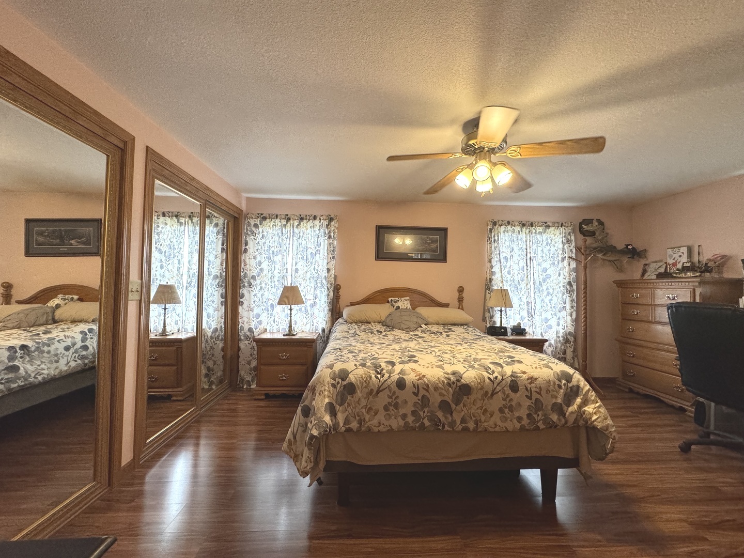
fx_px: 301
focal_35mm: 14
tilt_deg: +1.3
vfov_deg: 85.7
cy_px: 279
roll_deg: -1.0
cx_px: 372
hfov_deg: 102.1
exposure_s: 1/120
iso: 250
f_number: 2.2
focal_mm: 2.22
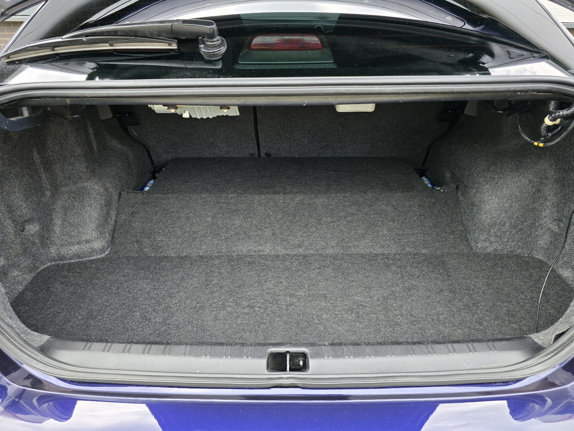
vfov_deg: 58.9
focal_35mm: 23
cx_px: 287
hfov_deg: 73.9
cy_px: 216
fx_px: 381
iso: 64
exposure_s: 1/182
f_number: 1.7
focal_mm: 6.3
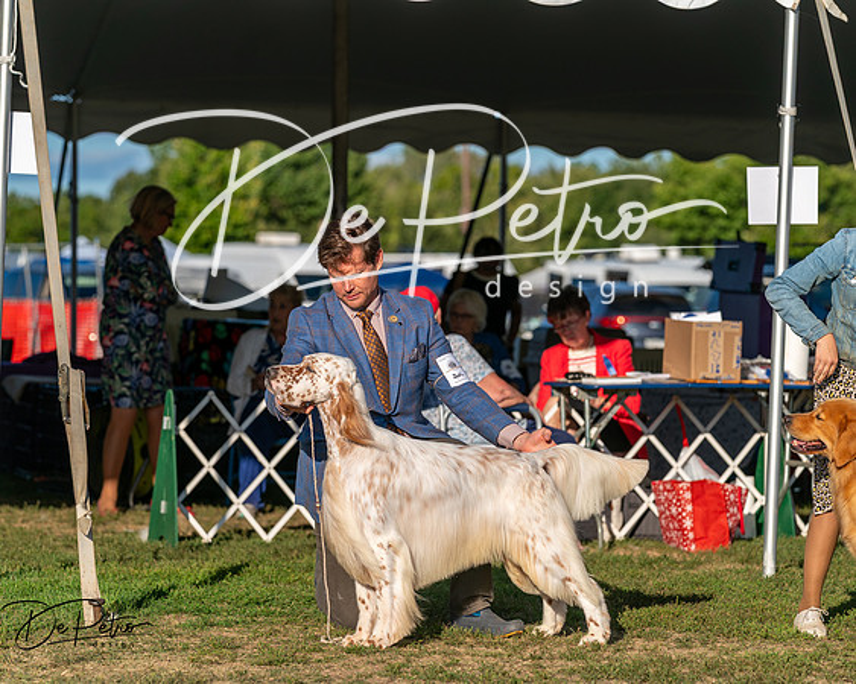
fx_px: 3793
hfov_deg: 12.9
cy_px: 342
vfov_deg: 10.3
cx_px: 428
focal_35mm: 150
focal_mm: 133
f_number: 4.5
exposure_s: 1/1250
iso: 100
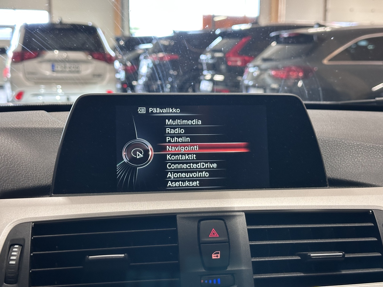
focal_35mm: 48
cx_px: 192
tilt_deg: -8.2
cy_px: 144
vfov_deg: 30.3
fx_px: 531
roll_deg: -0.8
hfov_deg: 39.7
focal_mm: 6.86
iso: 250
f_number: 1.78
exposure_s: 1/45
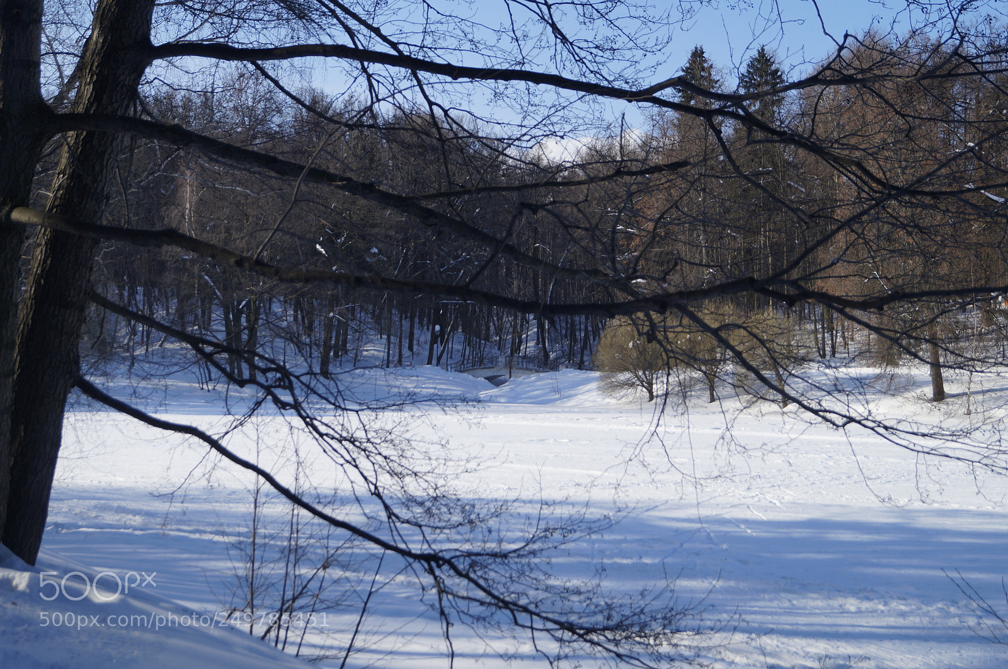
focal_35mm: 45
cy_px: 334
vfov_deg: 29.8
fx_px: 1258
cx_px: 504
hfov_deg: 43.7
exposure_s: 1/800
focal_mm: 30
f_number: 4.5
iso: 100
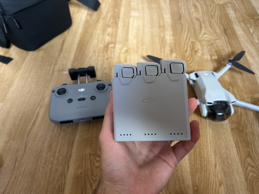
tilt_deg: -53.0
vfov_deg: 53.1
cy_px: 97
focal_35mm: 26
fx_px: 195
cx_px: 130
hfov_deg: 67.3
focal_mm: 5.7
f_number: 1.5
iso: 160
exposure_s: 1/60
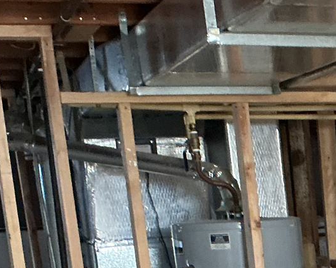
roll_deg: +2.3
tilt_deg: -13.8
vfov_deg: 13.0
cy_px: 453
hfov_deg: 16.1
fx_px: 1083
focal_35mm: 109
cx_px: 508
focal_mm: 3
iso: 200
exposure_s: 1/33
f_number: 1.8
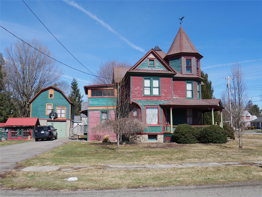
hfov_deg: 59.9
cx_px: 131
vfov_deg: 46.8
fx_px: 227
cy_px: 98
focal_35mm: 30
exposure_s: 1/500
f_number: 8
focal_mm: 15
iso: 200
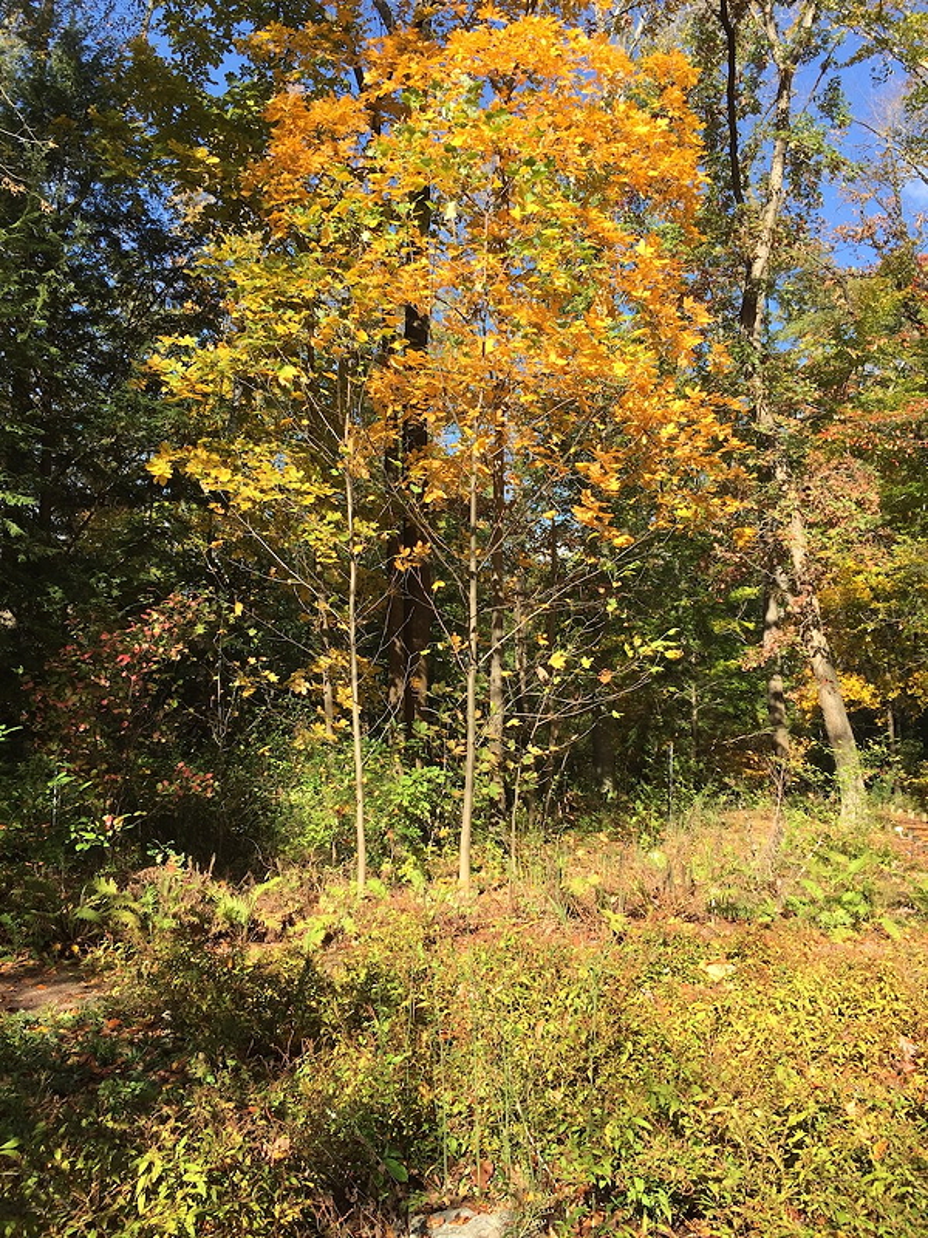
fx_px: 1037
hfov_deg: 48.2
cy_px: 619
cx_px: 464
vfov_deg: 61.7
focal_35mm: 29
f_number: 2.2
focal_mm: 4.15
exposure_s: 1/791
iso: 32
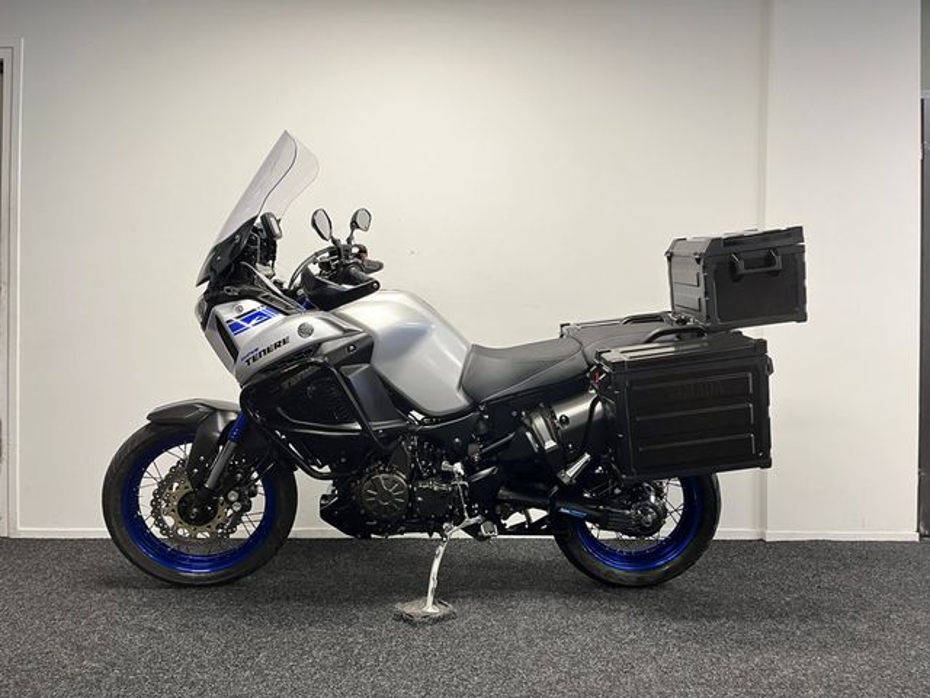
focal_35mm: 26
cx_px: 465
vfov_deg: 53.1
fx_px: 699
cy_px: 349
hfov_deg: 67.3
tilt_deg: -0.3
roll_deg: -0.2
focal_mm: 5.1
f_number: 1.6
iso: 200
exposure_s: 1/50
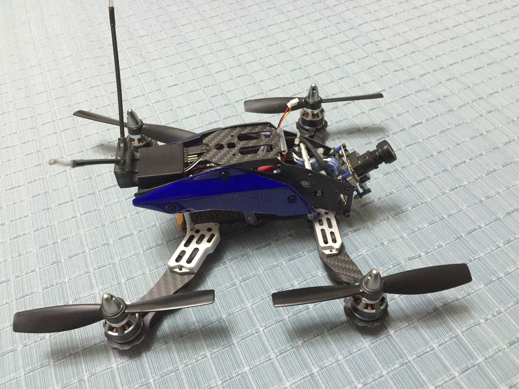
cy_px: 194
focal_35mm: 29
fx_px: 435
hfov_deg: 61.7
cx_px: 260
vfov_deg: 48.2
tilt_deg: -48.3
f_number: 2.2
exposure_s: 1/8
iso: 160
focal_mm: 4.15
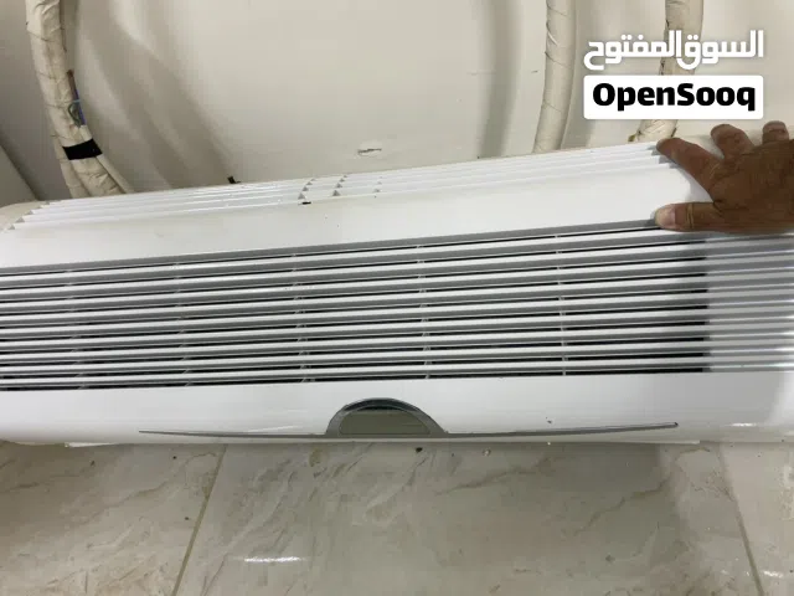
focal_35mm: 26
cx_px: 397
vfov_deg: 53.1
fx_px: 596
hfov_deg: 67.3
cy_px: 298
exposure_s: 1/106
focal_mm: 4.2
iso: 125
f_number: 1.6
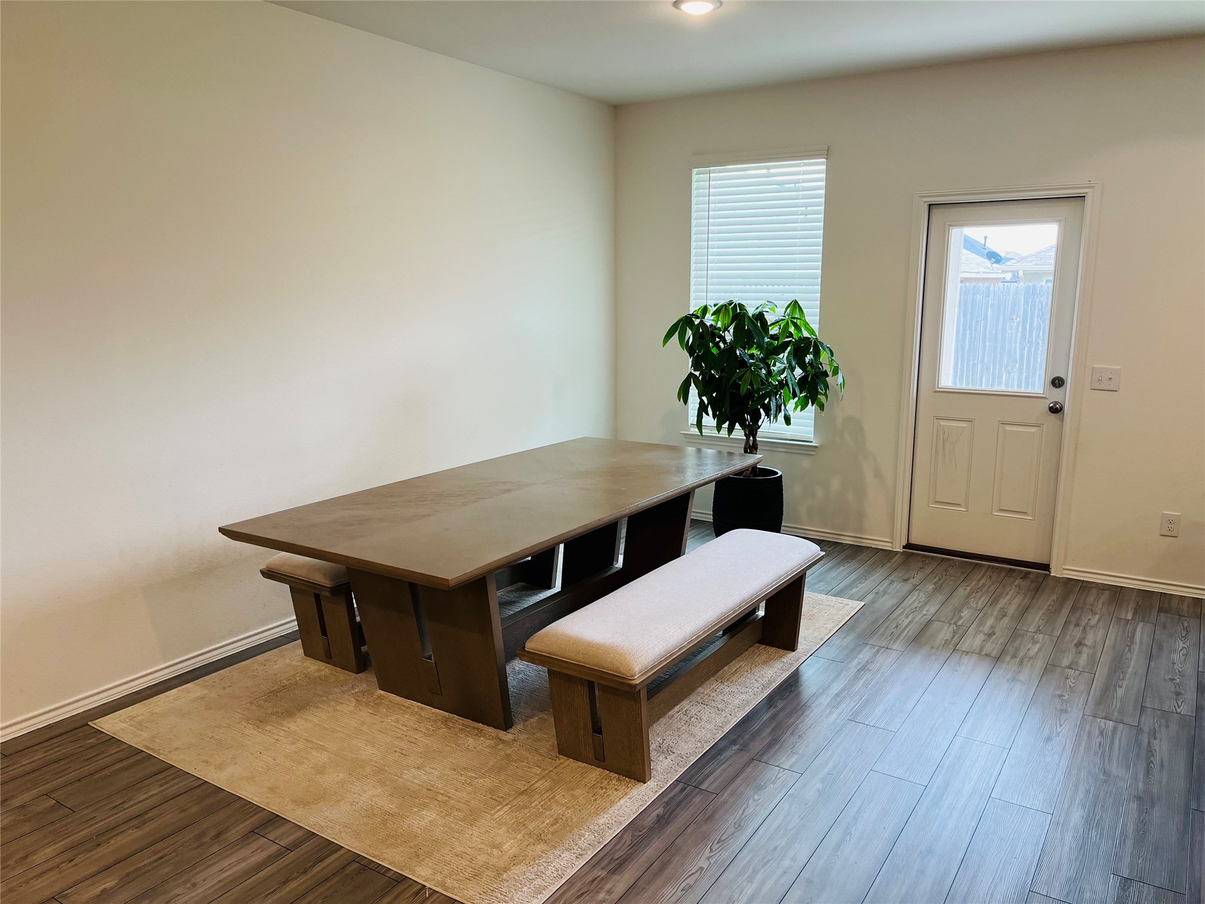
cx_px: 602
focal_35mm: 26
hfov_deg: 67.3
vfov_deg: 53.1
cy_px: 452
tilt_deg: -10.9
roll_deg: -0.1
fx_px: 905
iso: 100
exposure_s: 1/120
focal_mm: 5.1
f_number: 1.6
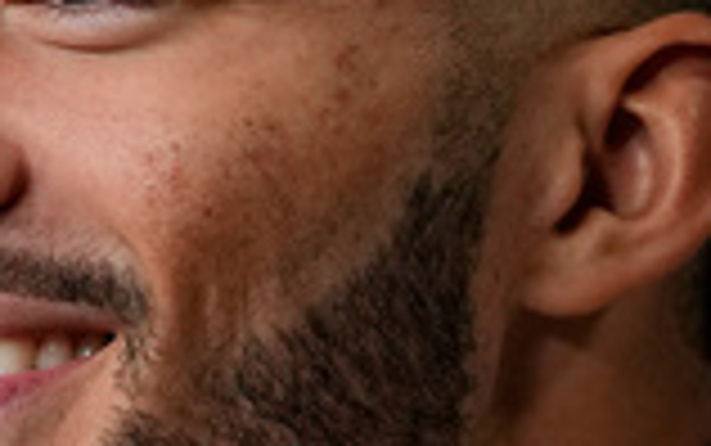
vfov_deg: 1.5
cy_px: 815
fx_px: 17297
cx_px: -58
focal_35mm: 892
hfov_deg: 2.4
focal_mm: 135
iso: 1000
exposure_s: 1/800
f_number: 1.8
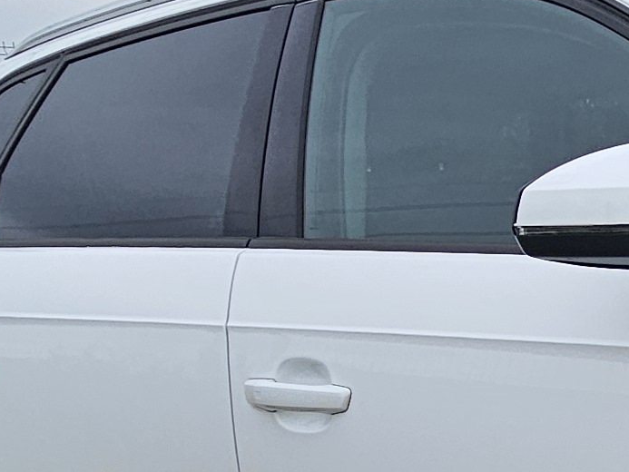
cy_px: 440
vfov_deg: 19.2
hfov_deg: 21.6
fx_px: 1363
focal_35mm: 75
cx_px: 950
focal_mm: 2.2
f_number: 2.2
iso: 50
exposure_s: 1/1182
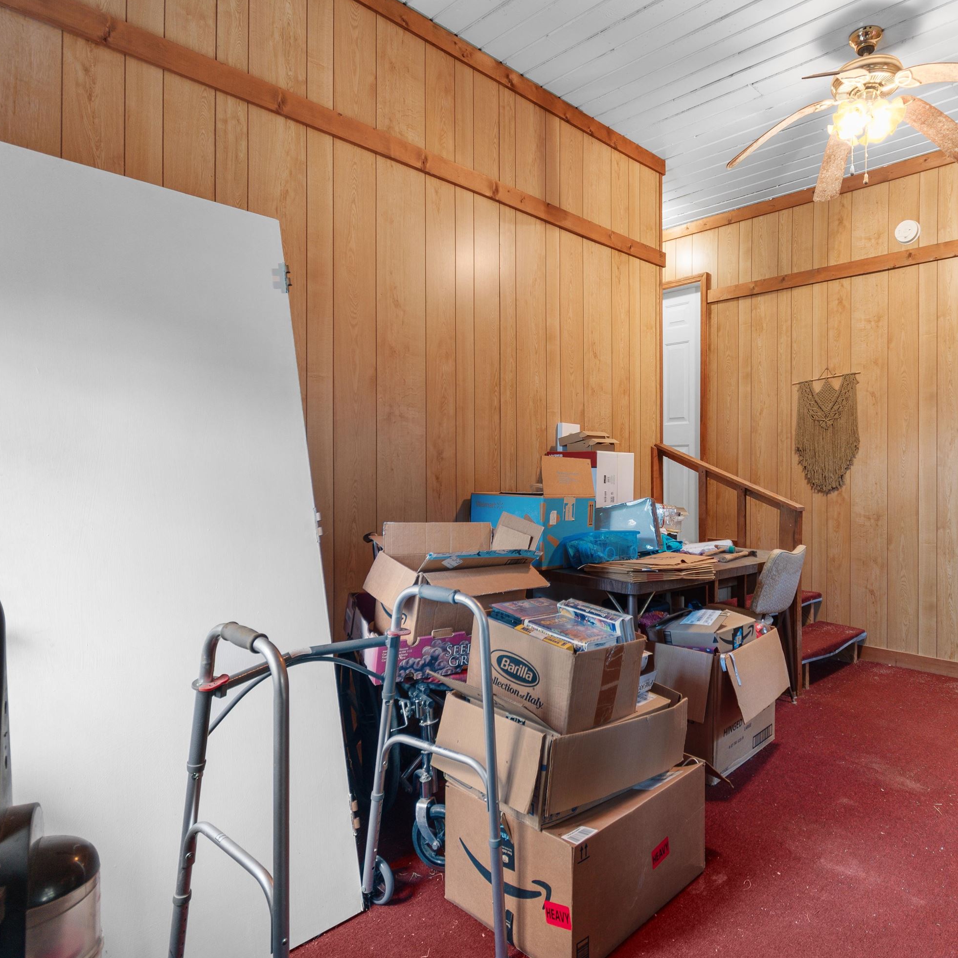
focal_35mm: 20
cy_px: 466
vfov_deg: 74.8
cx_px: 591
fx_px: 626
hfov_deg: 73.7
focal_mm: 10
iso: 100
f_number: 4.5
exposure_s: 1/2
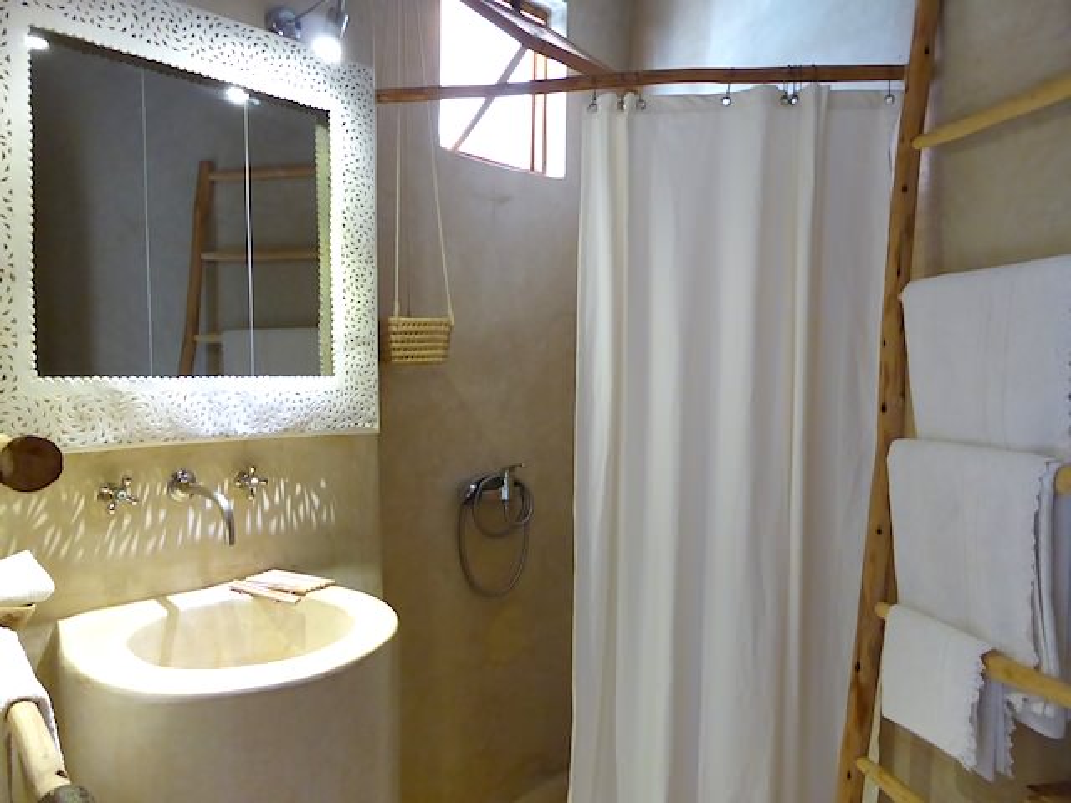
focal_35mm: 25
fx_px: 773
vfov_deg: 54.9
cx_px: 536
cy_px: 402
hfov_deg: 69.4
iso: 400
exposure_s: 1/15
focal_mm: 4.3
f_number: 3.3
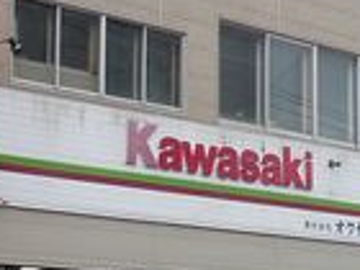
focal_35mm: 134
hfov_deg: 14.7
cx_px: 261
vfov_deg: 11.0
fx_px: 1394
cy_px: 240
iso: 100
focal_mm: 4.5
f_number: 3.2
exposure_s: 1/500
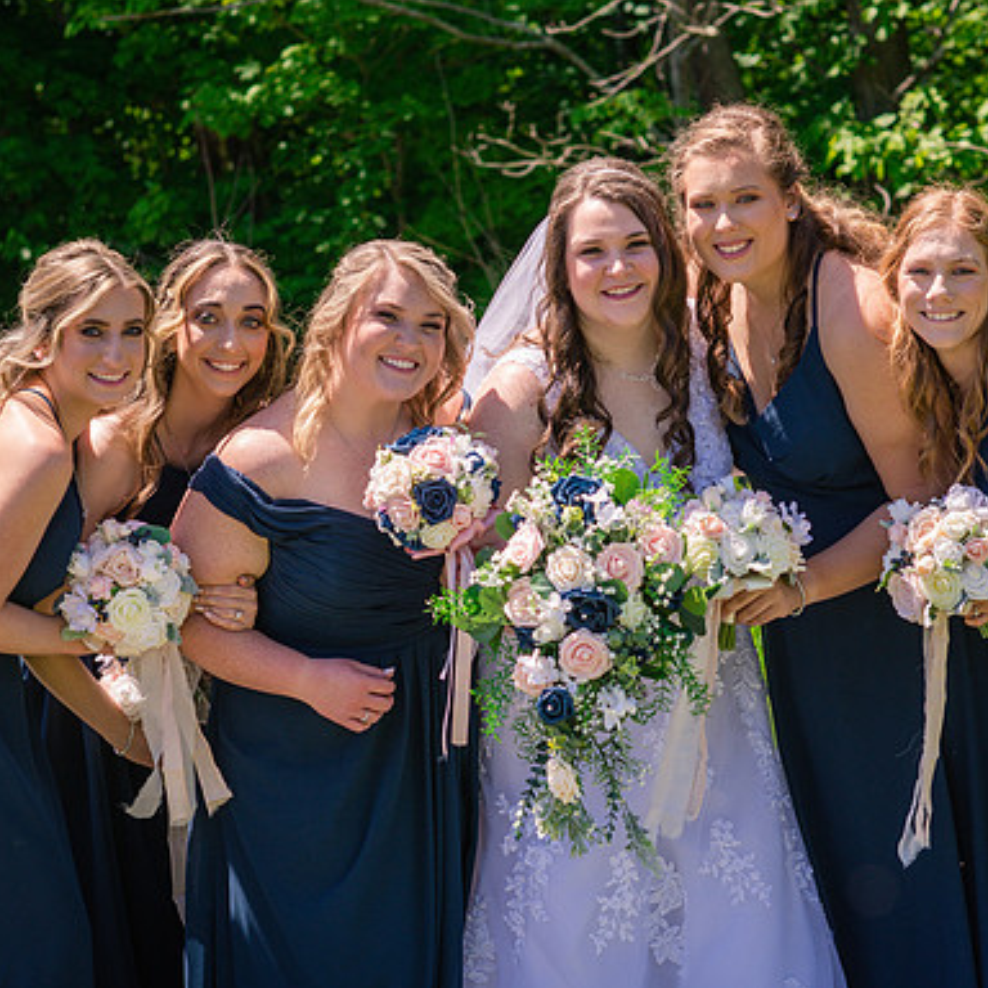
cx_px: 631
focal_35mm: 121
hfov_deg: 14.4
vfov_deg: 14.4
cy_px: 549
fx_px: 3907
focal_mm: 85
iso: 200
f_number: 5
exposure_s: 1/800
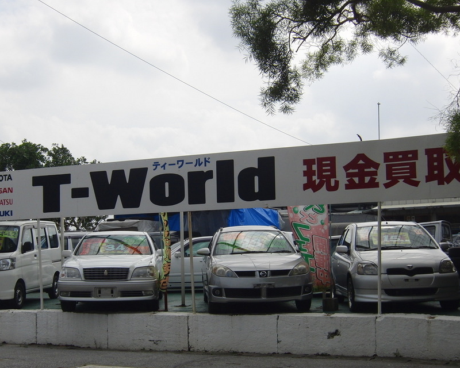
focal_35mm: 50
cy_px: 208
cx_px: 202
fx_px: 681
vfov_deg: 30.2
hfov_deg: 37.3
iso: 100
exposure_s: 1/320
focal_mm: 7.1
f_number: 8.8
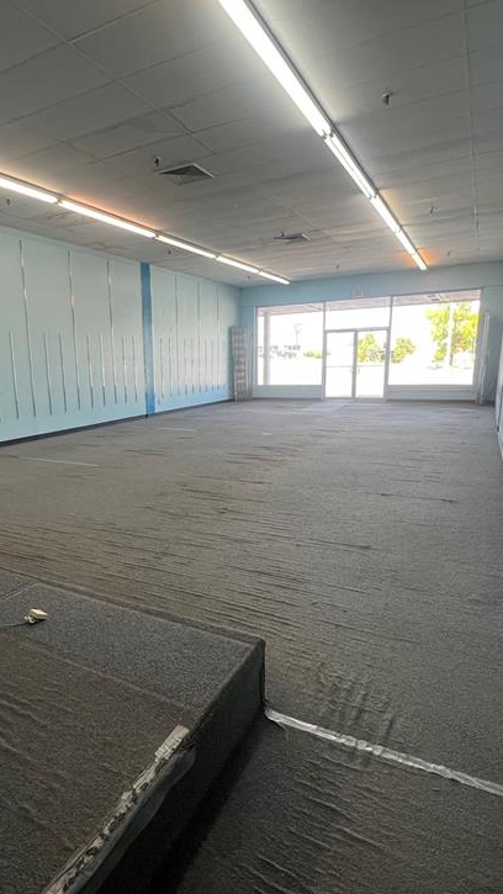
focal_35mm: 20
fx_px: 474
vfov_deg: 86.6
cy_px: 464
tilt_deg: -12.6
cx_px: 174
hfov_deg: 54.9
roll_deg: +2.2
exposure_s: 1/120
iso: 80
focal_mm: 1.57
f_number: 1.8
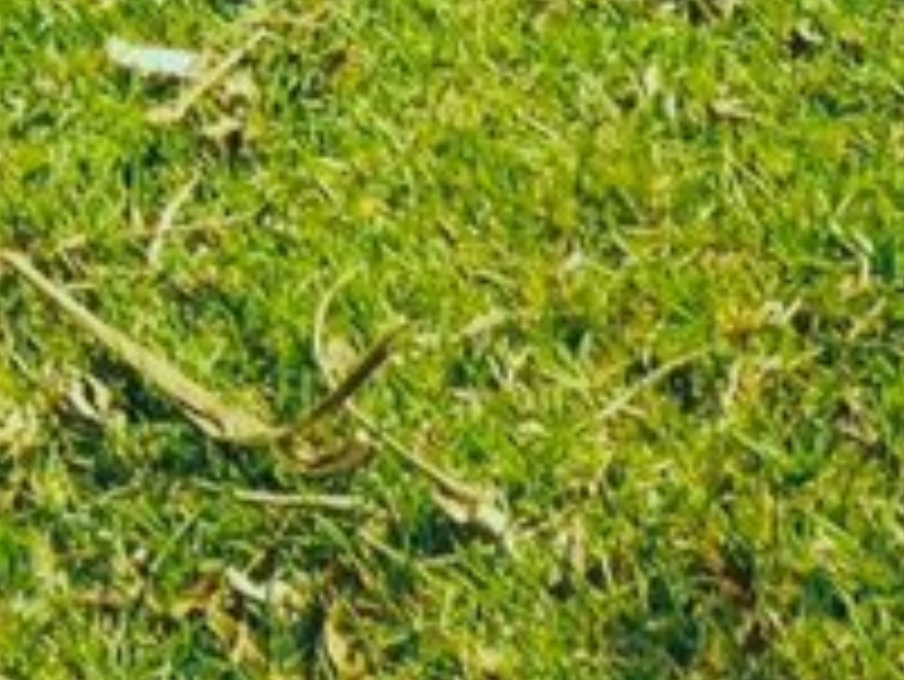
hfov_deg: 11.2
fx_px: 4390
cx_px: -576
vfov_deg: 8.5
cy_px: -608
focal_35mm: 168
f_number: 2.4
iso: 50
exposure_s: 1/821
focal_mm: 4.12
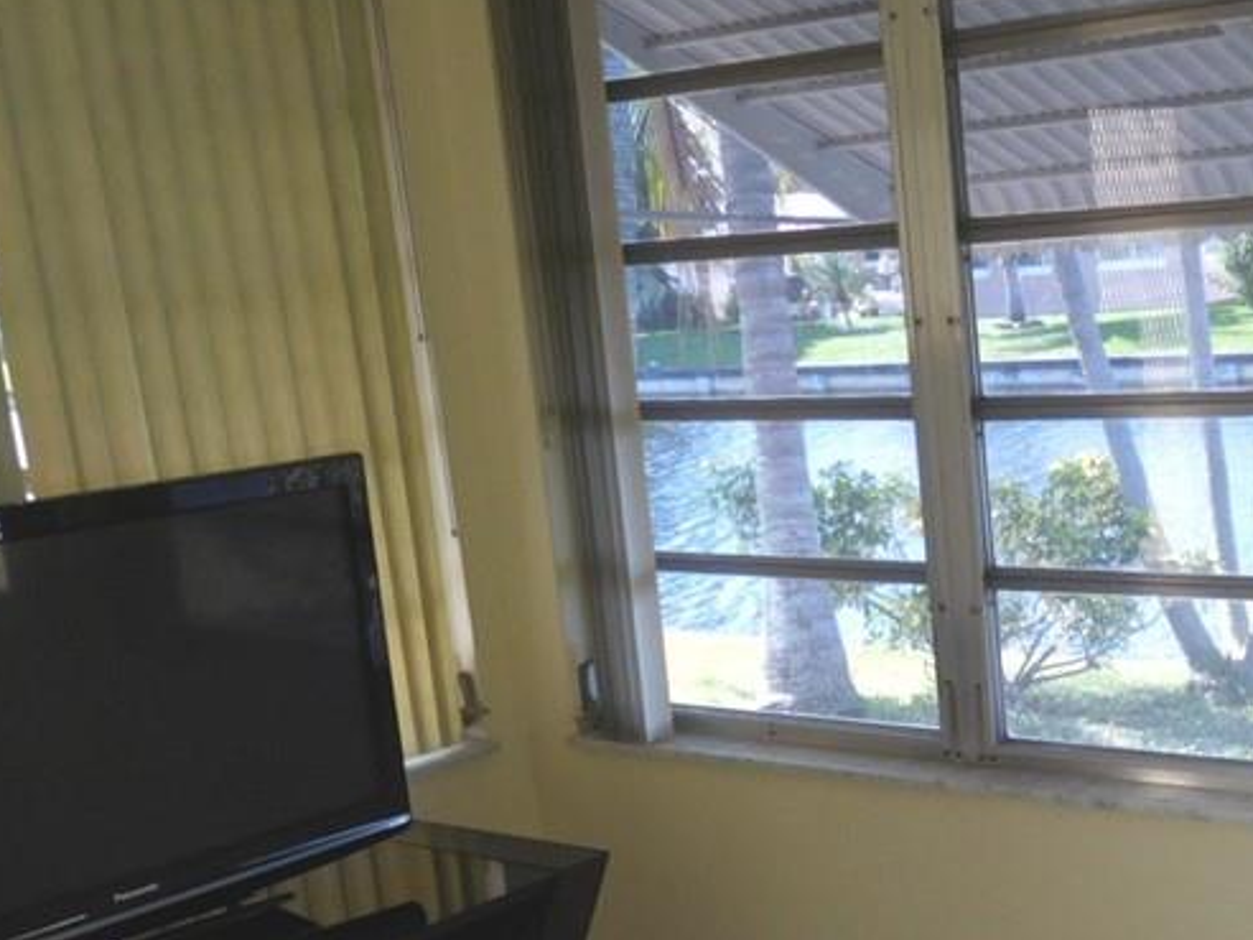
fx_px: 1882
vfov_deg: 27.5
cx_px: 1001
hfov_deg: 35.6
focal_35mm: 52
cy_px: 741
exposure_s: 1/30
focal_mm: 4.5
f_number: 3.4
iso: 125
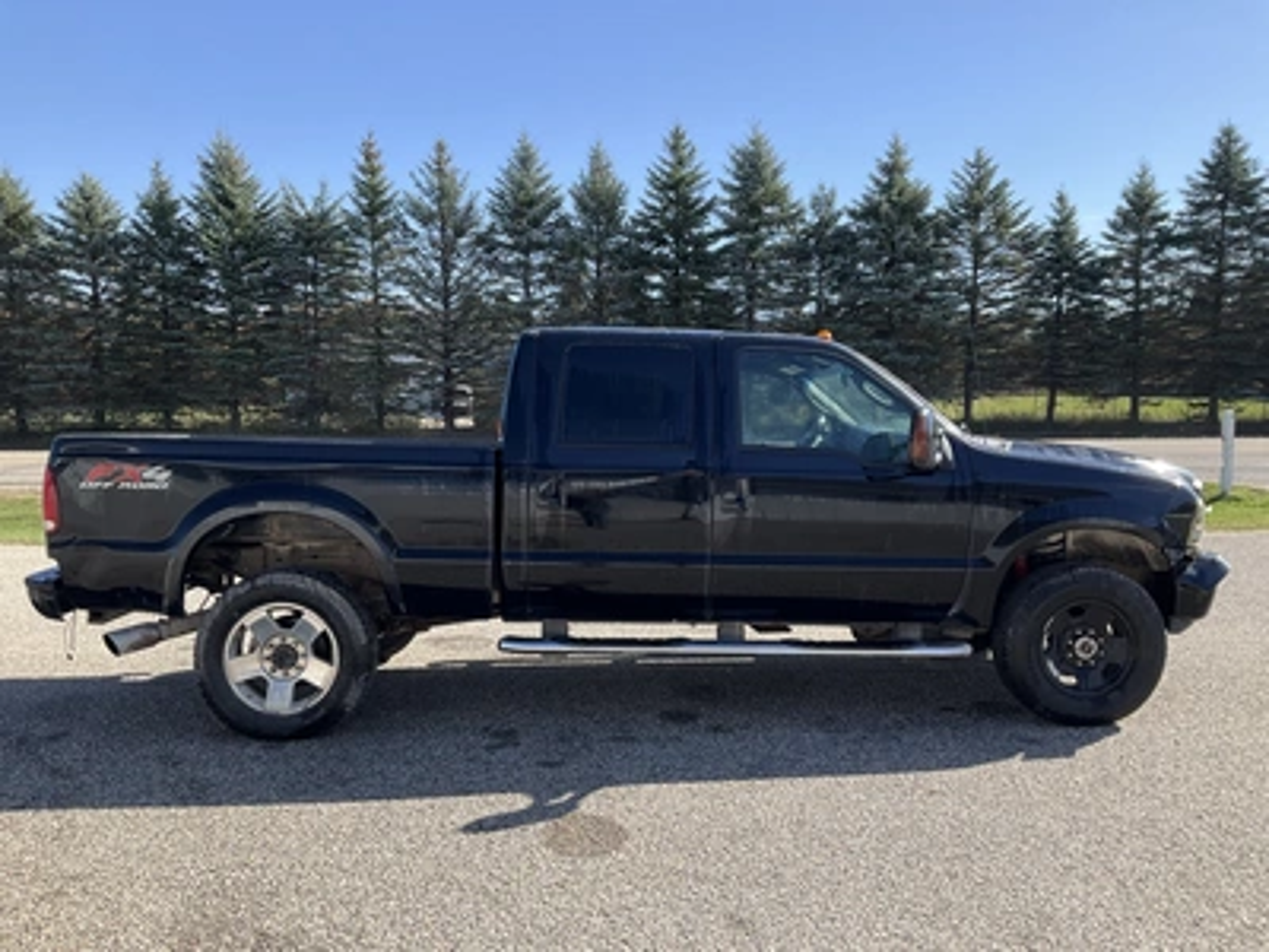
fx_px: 1063
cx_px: 634
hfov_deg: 61.7
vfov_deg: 48.2
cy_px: 476
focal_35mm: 29
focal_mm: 3
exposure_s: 1/855
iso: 25
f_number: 1.8
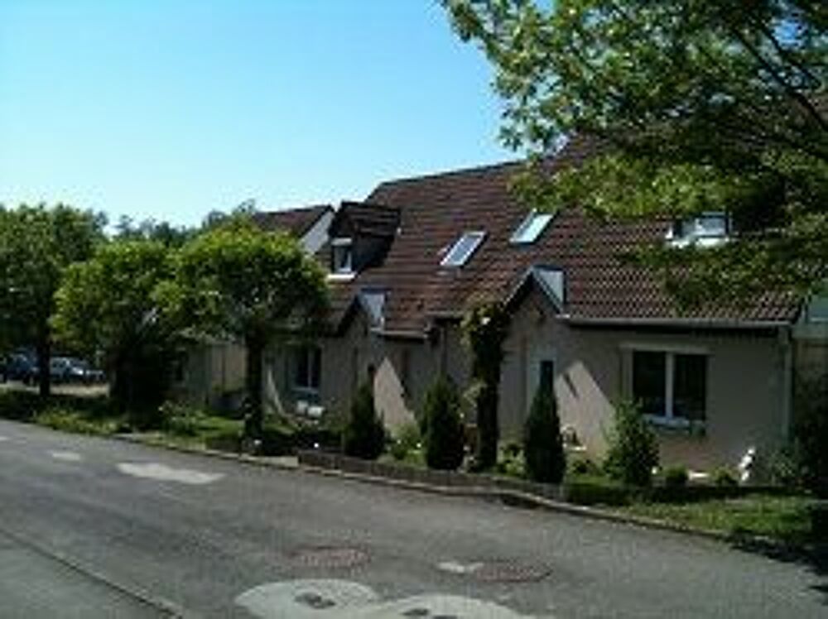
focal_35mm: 35
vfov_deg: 40.6
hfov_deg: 52.7
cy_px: 310
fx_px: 836
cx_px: 414
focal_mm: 3.85
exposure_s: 1/1193
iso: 64
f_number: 2.8
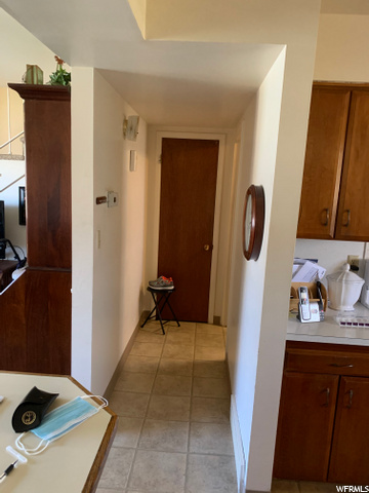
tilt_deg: -9.0
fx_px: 370
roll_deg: -2.4
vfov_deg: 67.3
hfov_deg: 53.1
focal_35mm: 26
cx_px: 184
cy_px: 246
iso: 400
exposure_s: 1/43
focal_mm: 4.25
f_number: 1.8
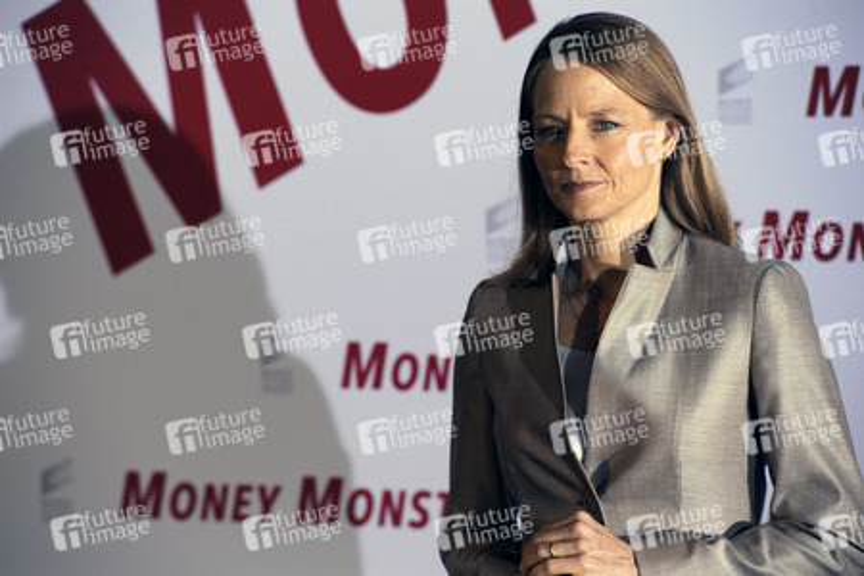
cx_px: 432
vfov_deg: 6.9
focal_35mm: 200
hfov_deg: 10.3
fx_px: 4800
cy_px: 288
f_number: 5.6
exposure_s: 1/400
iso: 640
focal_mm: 200
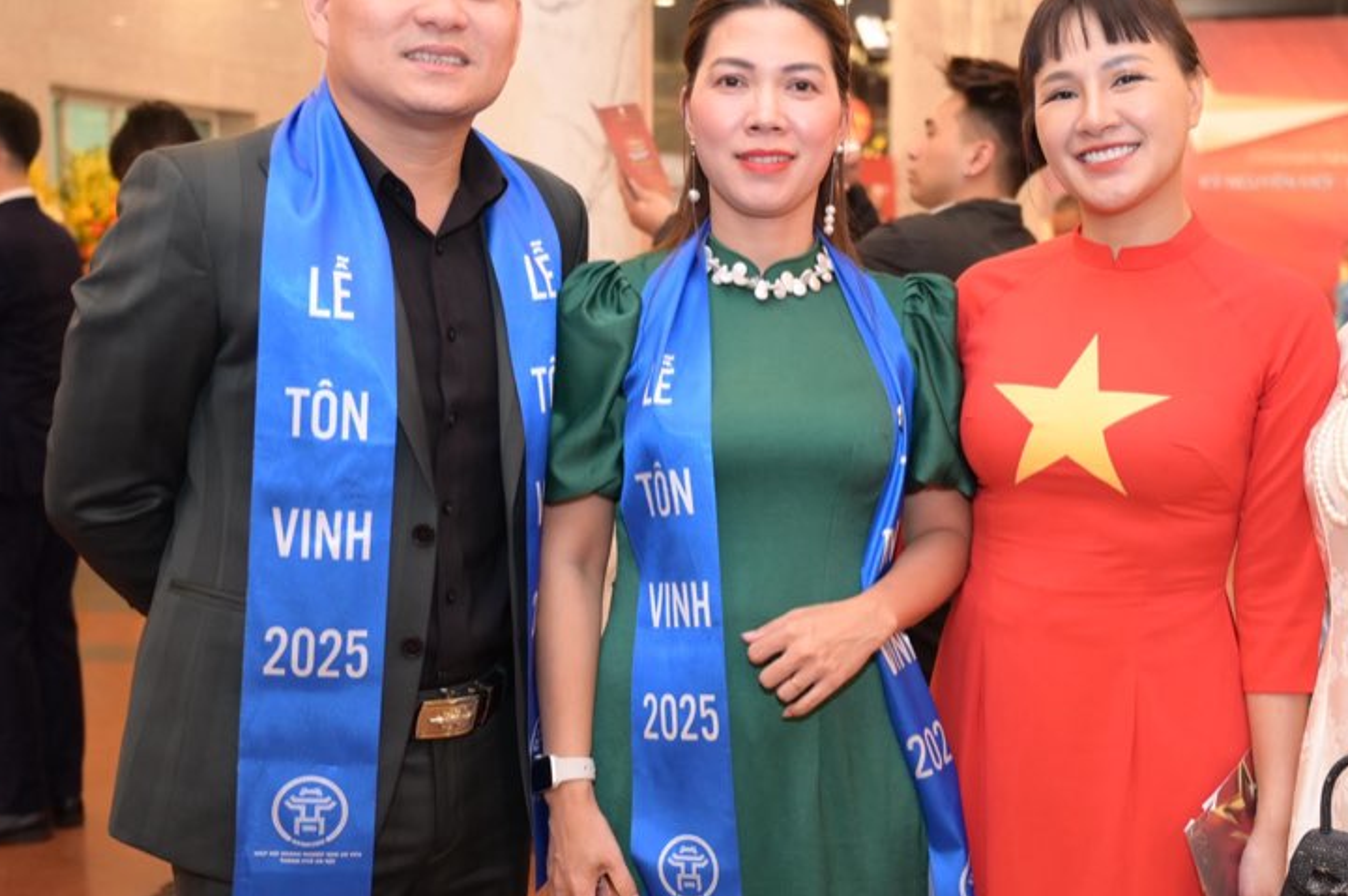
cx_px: 884
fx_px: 2089
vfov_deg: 24.2
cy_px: 505
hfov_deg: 35.5
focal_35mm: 56
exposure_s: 1/200
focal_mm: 33.5
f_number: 2.8
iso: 1600
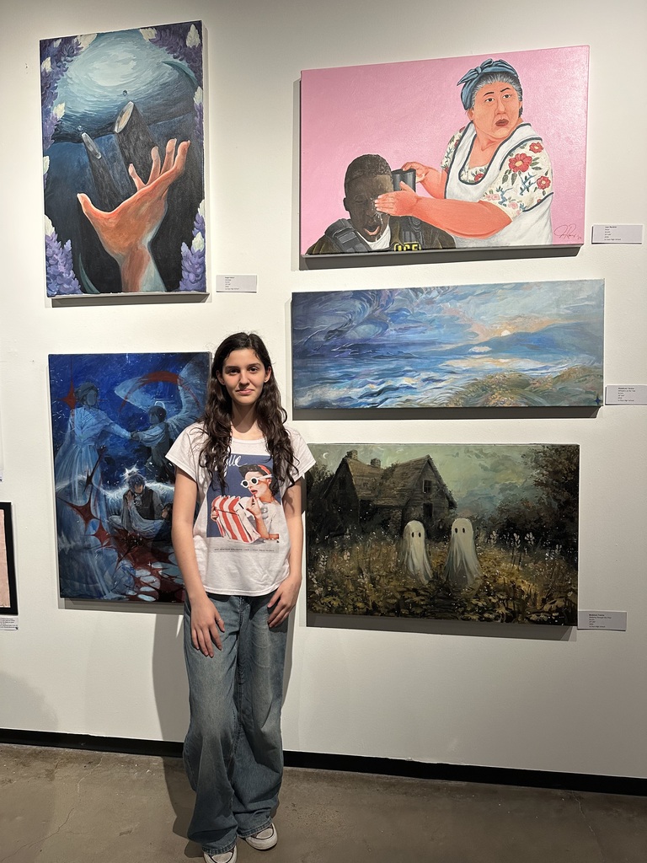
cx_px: 324
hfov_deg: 56.8
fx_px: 598
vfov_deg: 71.6
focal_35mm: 24
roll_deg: +0.0
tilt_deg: -2.7
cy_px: 432
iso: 200
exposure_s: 1/120
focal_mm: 6.86
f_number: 1.78
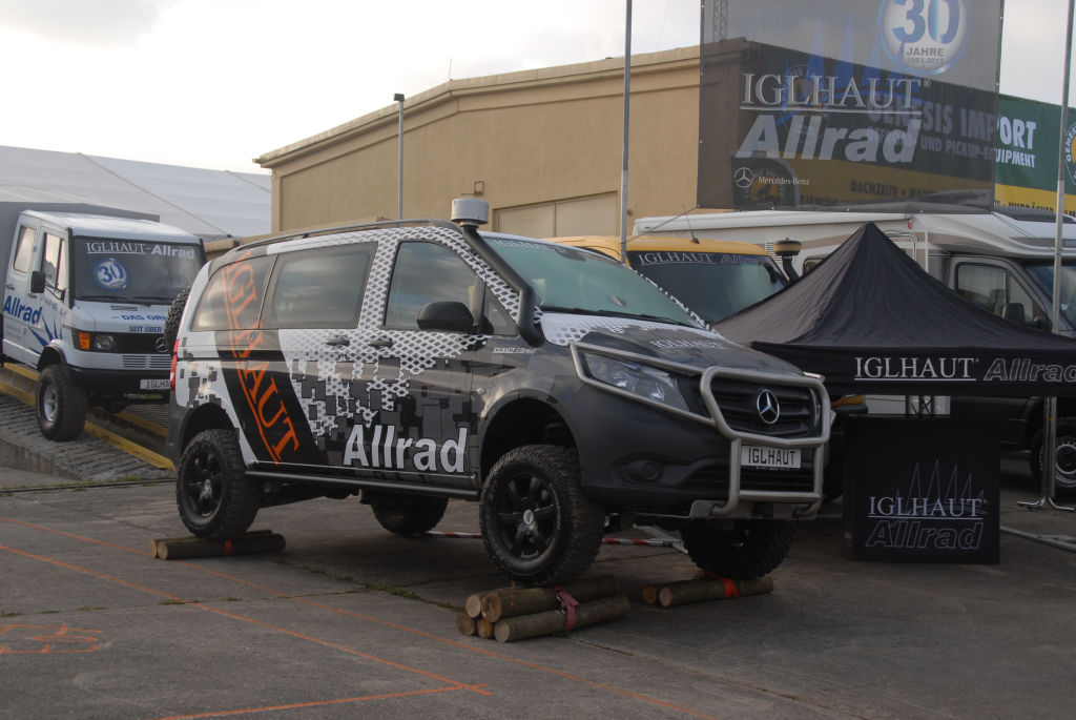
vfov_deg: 28.1
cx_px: 538
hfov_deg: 41.1
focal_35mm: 48
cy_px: 360
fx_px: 1436
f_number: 7.1
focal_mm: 32
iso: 200
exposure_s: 1/200
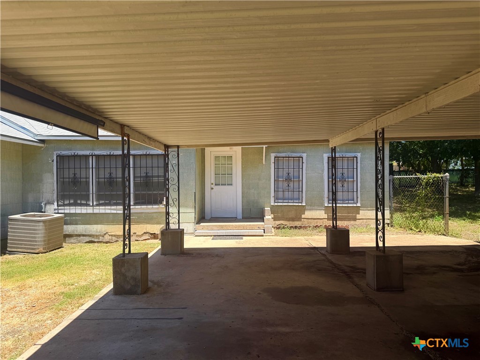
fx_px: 333
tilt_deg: +0.1
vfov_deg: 56.8
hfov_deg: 71.6
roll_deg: +0.3
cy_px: 180
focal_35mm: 24
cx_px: 240
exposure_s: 1/1689
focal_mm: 6.76
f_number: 1.78
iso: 80
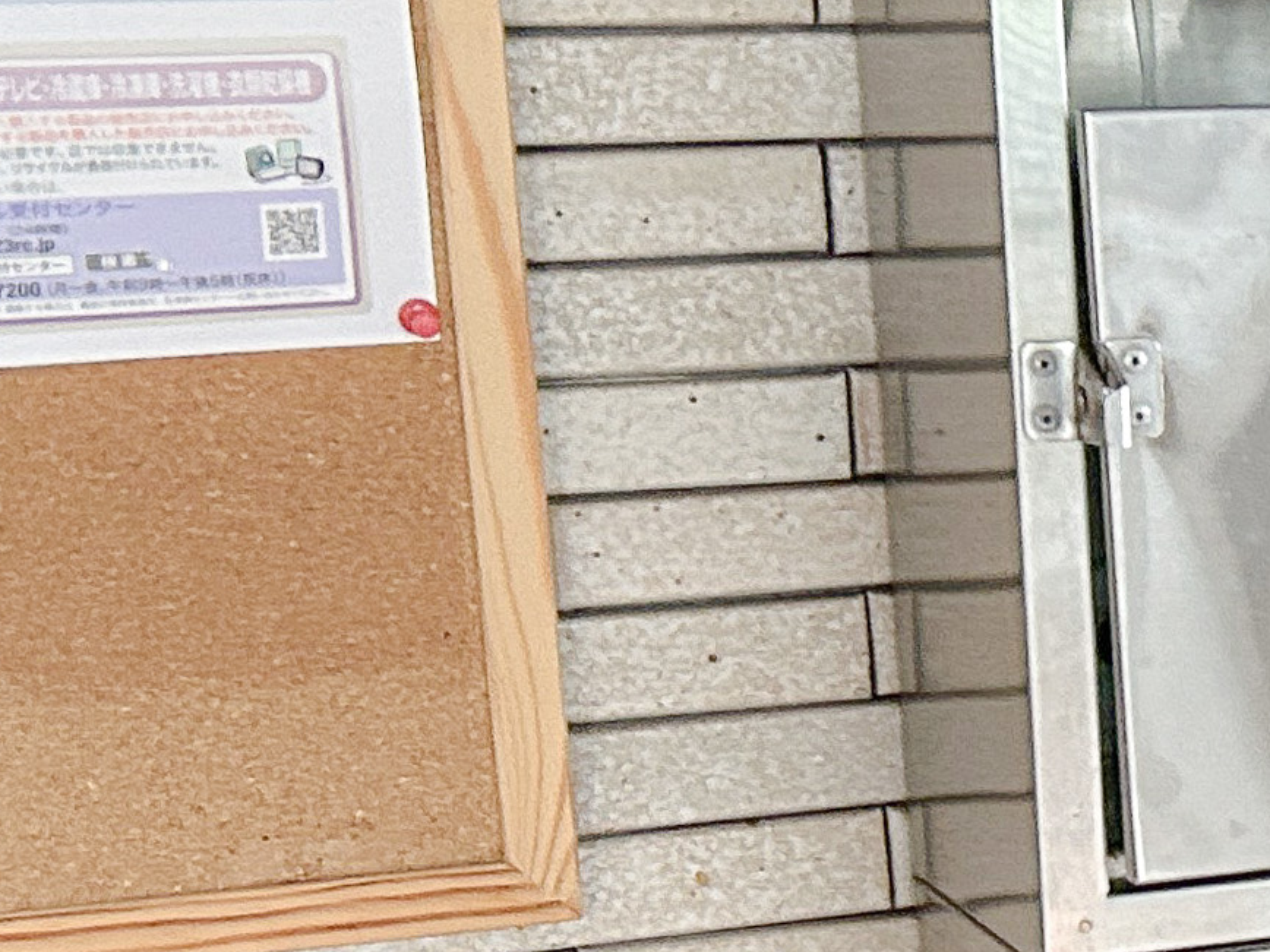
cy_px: 812
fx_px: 4329
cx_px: 2544
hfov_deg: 14.0
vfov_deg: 12.5
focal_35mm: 118
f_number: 1.5
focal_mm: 5.7
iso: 320
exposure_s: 1/60
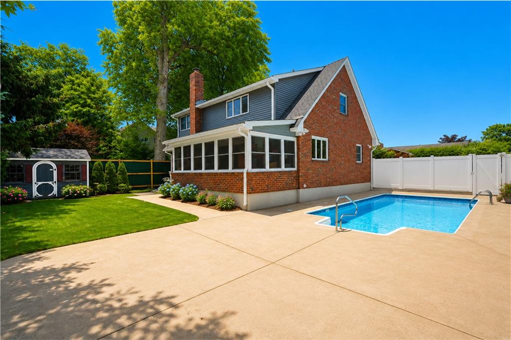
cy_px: 170
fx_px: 227
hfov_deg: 96.8
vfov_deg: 73.7
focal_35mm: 16
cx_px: 256
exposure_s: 1/320
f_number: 5.6
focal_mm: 16
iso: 100
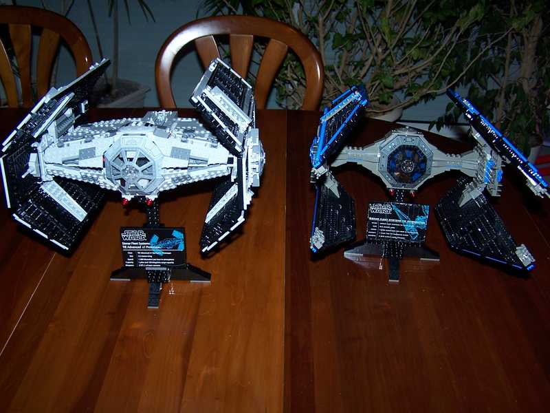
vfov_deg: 37.7
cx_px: 275
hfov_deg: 49.0
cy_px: 206
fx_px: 604
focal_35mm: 38
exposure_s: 1/60
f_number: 2.8
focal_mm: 6.3
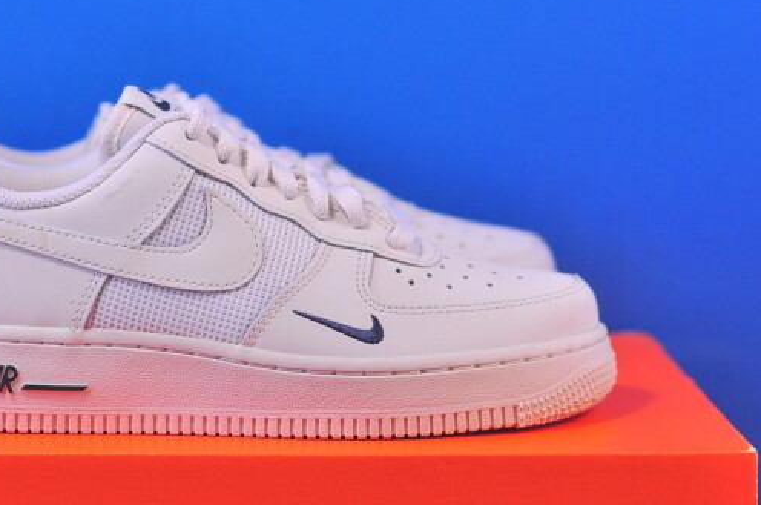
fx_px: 2554
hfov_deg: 16.9
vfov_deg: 11.3
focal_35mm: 121
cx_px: 250
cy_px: 114
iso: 250
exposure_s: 1/320
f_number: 2.5
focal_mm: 50
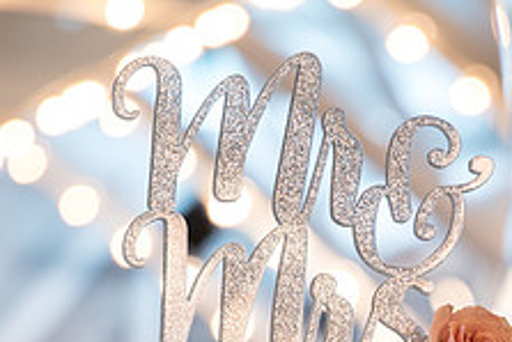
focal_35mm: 242
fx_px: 3444
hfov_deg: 8.5
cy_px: 405
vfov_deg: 5.7
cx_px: 370
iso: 200
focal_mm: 62
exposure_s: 1/8
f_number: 4
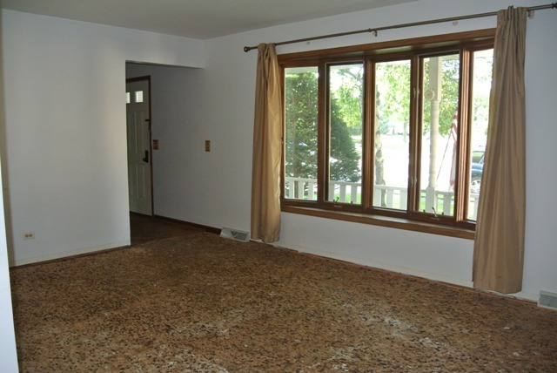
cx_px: 278
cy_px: 186
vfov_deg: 45.0
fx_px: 449
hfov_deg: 63.6
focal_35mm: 29
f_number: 3.5
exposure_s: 1/60
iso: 560
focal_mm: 11
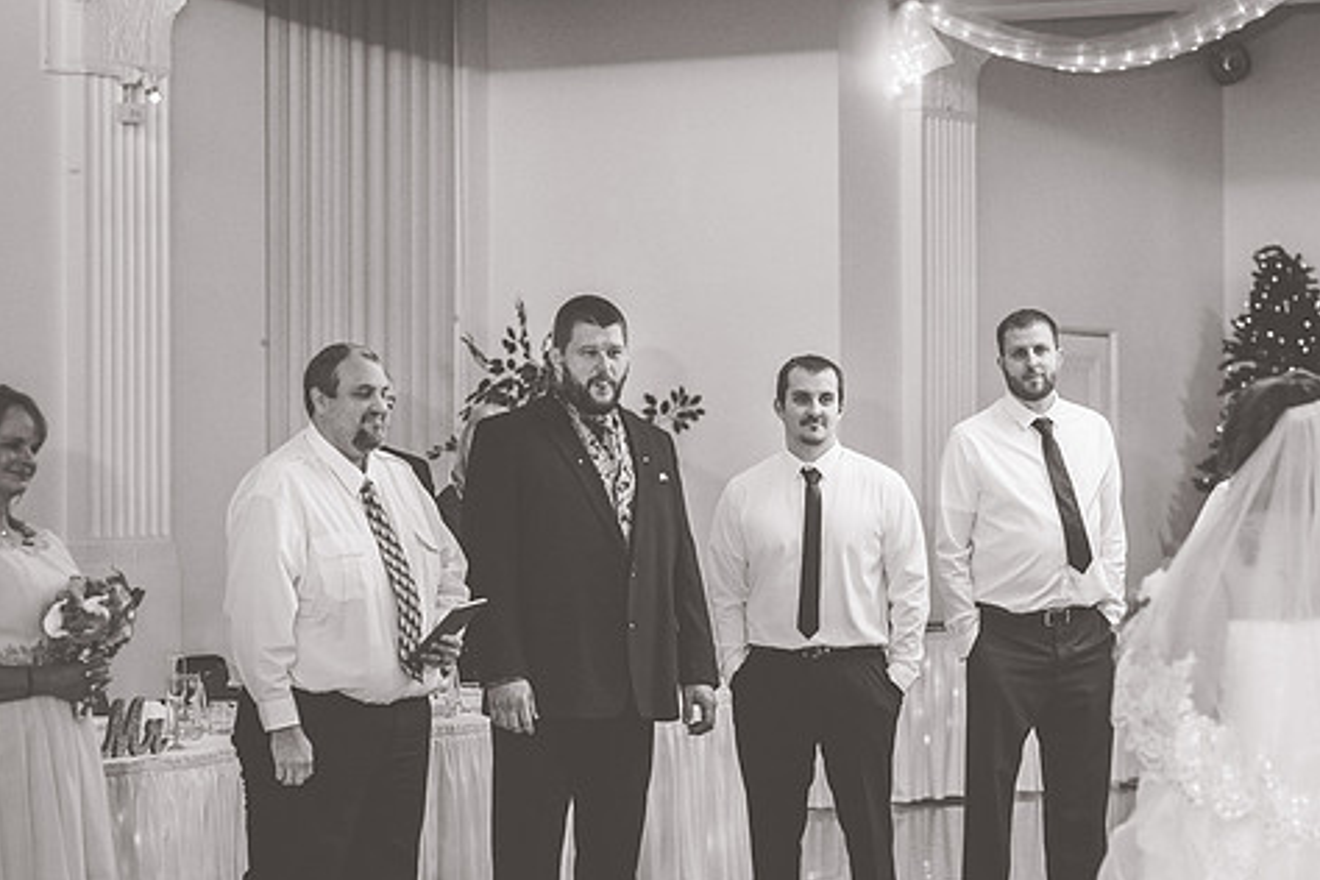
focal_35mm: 104
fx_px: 3813
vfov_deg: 13.2
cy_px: 492
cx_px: 799
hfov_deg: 19.6
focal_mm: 85
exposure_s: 1/200
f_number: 3.2
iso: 800
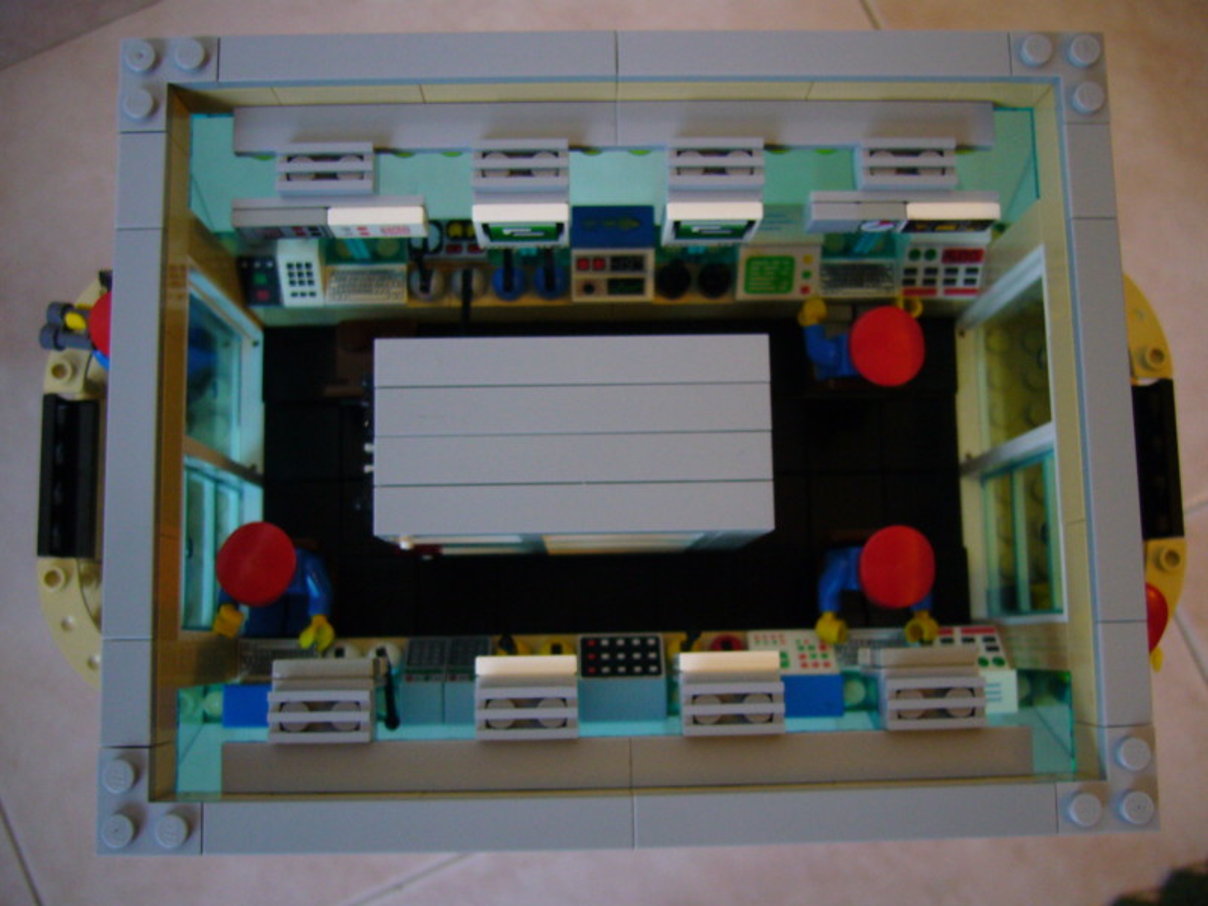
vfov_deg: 40.7
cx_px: 604
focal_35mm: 35
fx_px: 1221
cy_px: 453
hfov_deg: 52.6
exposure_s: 1/13
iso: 200
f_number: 2.8
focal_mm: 5.8
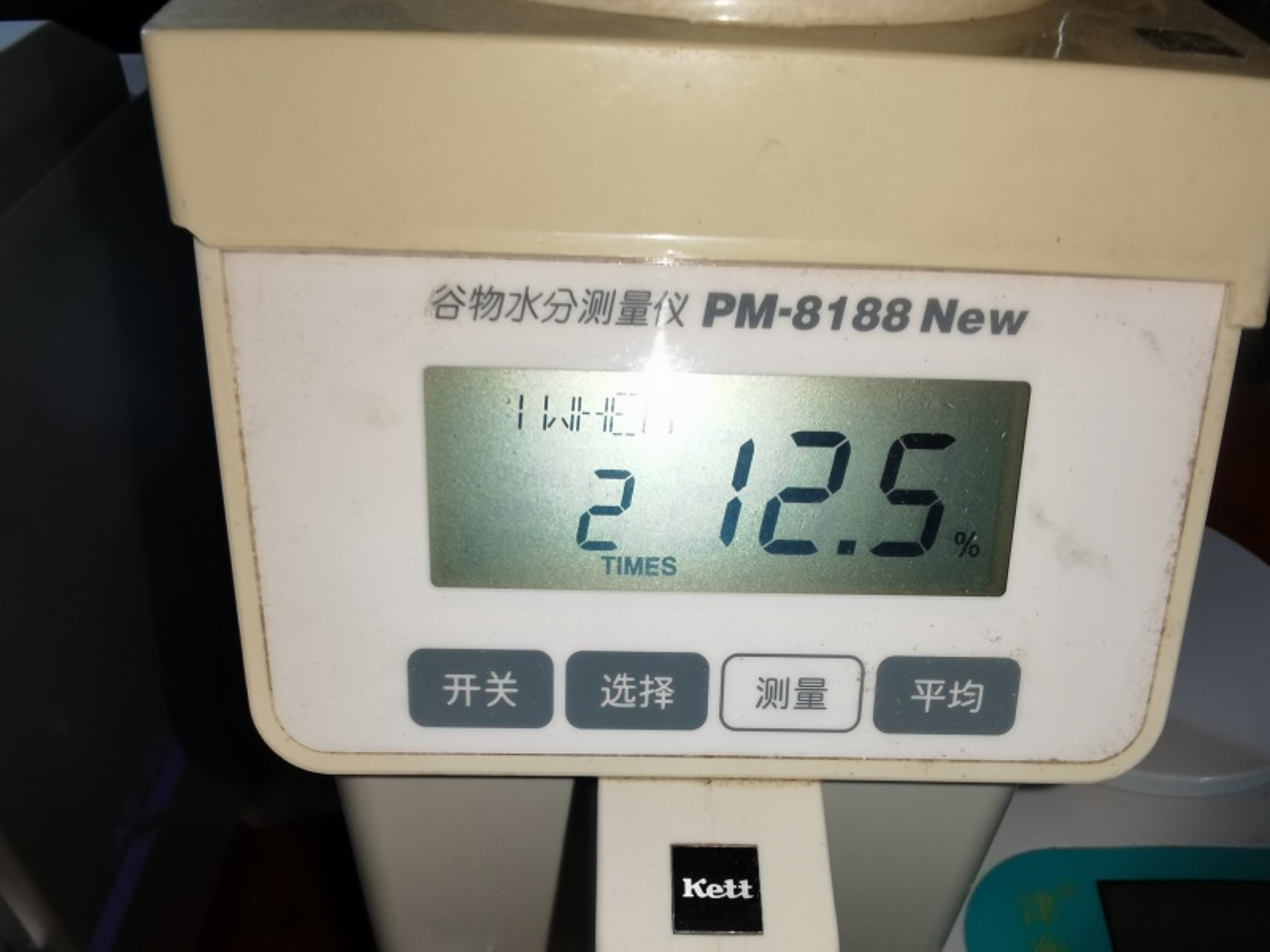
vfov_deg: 51.4
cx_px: 635
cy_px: 476
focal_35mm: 27
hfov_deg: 65.3
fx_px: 991
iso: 80
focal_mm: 2.26
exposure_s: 1/50
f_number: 2.2
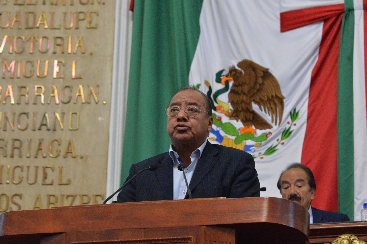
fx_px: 1141
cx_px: 184
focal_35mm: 112
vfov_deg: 12.2
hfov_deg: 18.3
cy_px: 122
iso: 10000
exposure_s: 1/125
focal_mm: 112
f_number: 10
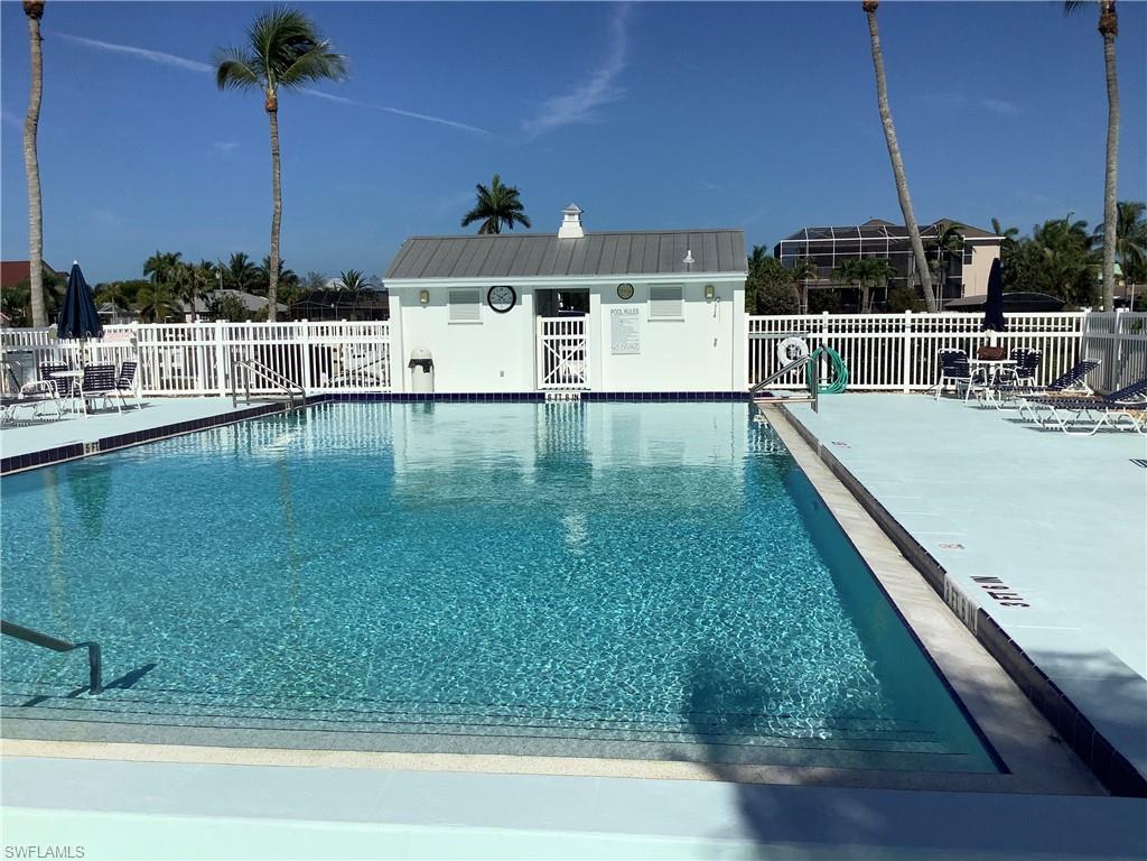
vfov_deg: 45.4
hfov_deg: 58.4
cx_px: 574
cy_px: 430
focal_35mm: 31
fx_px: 1027
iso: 25
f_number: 2.4
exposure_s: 1/4525
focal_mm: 3.3
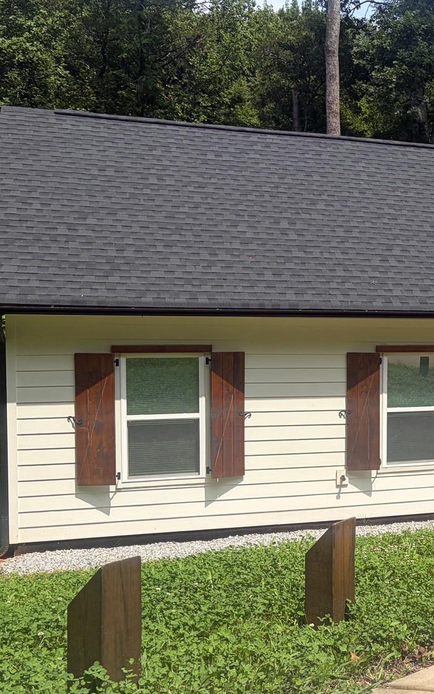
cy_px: 369
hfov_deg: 22.5
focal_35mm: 51
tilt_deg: -3.8
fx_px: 965
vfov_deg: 39.6
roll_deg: -1.6
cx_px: 571
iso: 50
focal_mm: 5.96
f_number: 1.6
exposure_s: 1/3279
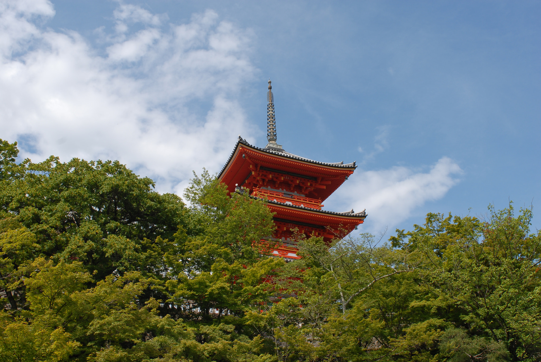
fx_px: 542
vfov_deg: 37.0
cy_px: 181
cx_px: 270
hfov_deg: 53.1
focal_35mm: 36
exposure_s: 1/200
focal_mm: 24
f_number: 11
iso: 200
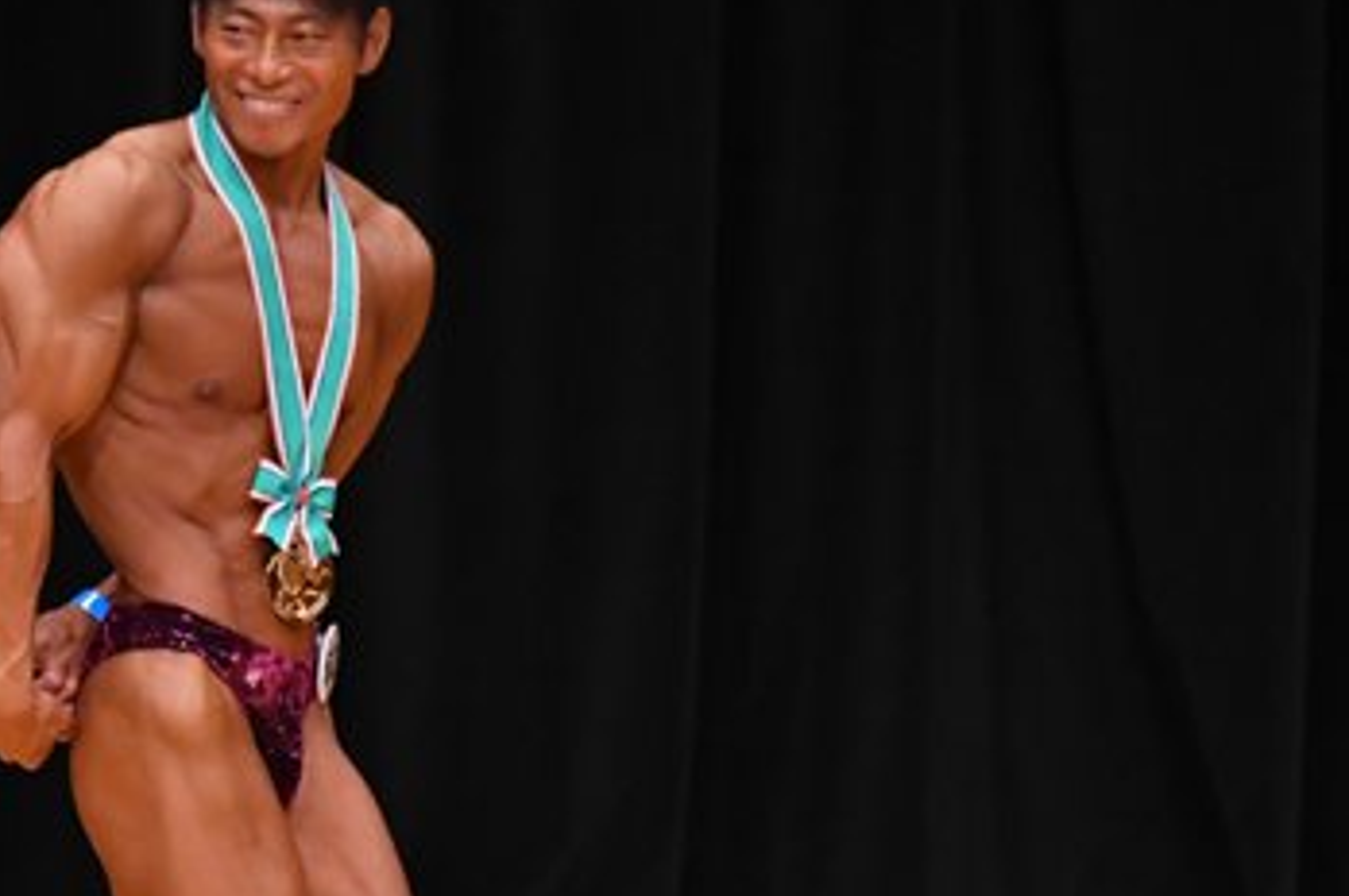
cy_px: 695
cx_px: 191
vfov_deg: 2.1
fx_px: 24970
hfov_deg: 3.1
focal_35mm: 667
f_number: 5.6
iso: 3200
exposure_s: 1/400
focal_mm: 200
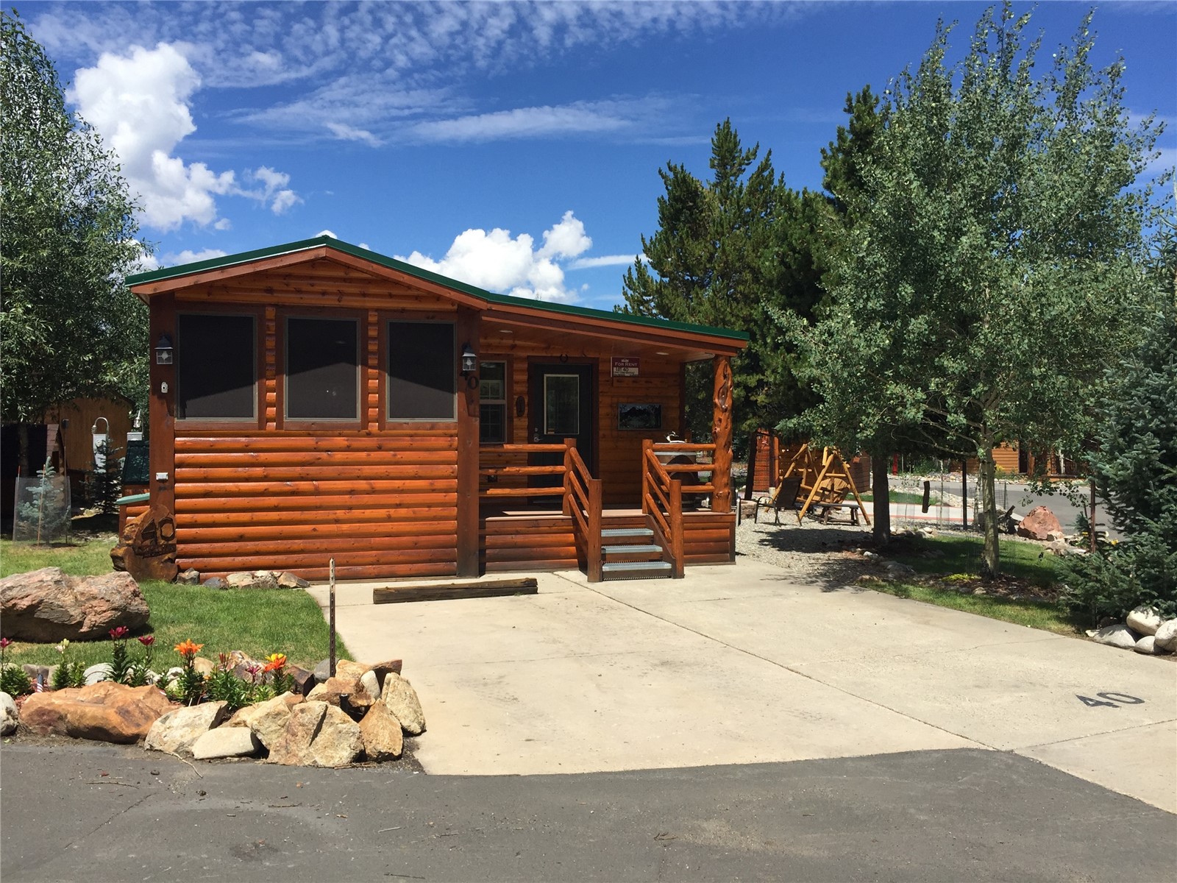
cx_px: 588
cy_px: 442
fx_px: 986
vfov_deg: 48.2
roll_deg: -1.5
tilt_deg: +0.1
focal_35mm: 29
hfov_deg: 61.7
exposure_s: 1/2475
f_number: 2.2
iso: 32
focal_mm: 4.15
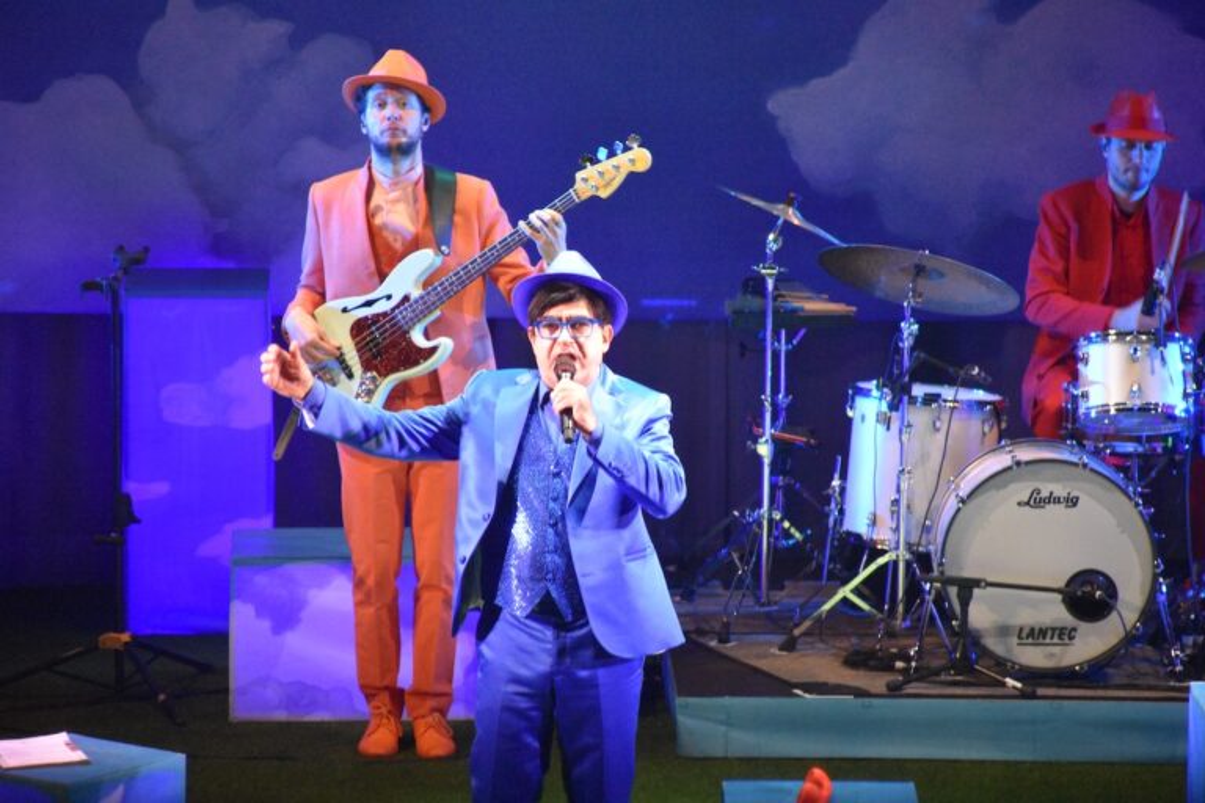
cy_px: 402
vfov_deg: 5.4
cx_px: 602
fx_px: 8535
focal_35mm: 255
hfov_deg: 8.1
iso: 6400
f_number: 6
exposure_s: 1/80
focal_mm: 170
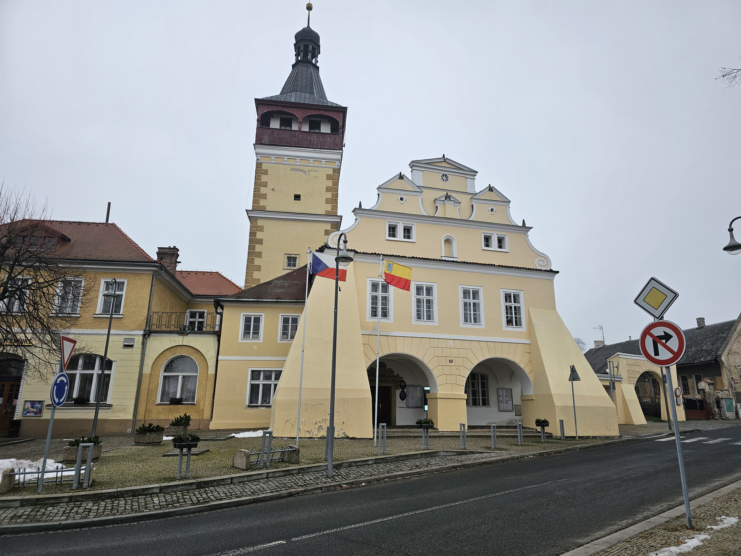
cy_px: 278
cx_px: 370
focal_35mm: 23
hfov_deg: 73.9
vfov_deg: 58.9
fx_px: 492
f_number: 1.7
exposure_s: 1/180
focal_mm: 6.3
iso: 16
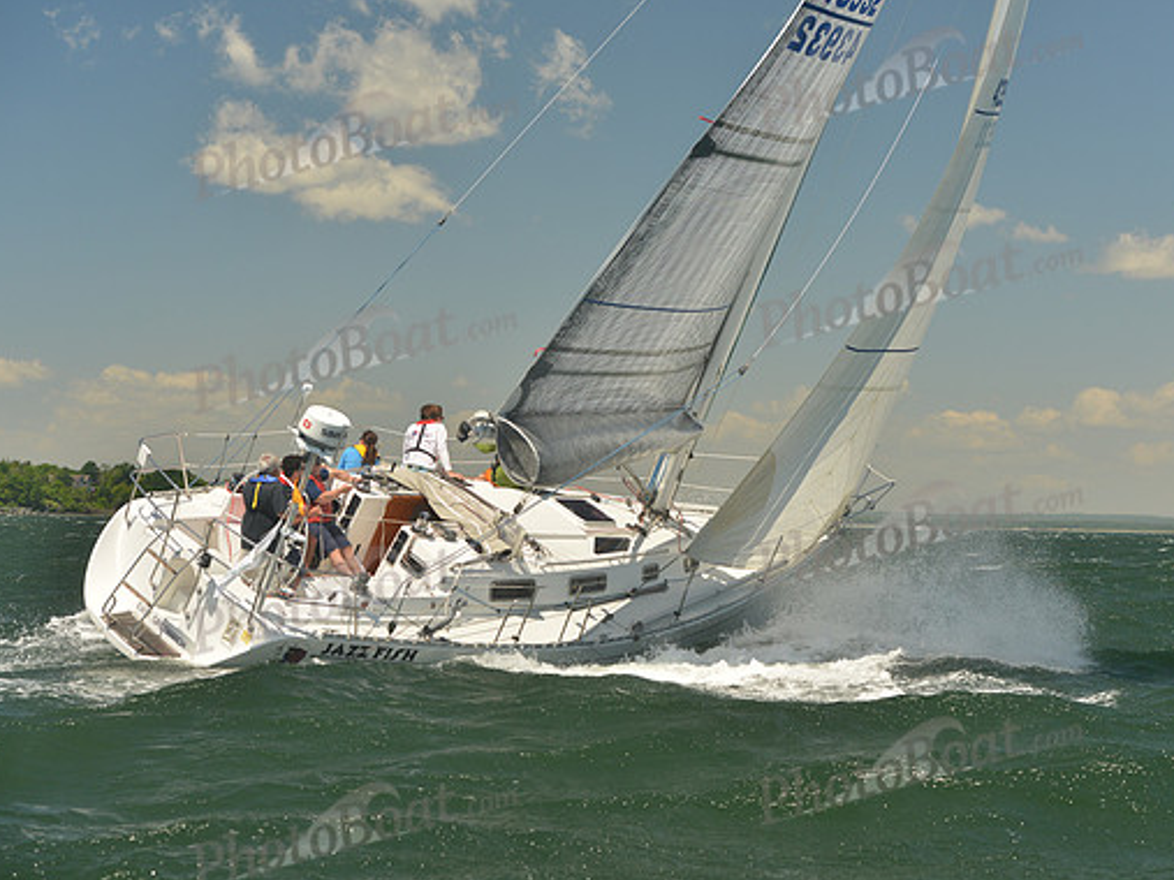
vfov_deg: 19.1
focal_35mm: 77
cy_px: 441
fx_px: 2611
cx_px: 639
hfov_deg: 25.3
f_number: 5.6
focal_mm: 70
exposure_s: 1/800
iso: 400
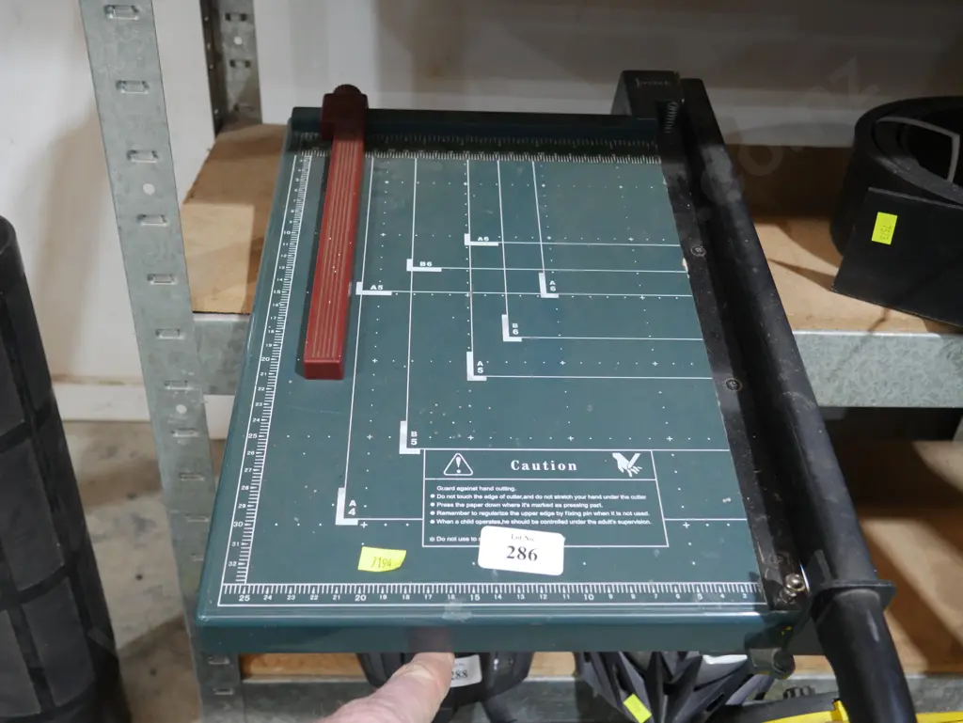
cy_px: 362
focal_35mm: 32
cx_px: 482
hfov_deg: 56.8
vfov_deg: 44.2
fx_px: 891
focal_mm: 16
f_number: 3.6
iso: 1000
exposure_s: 1/60
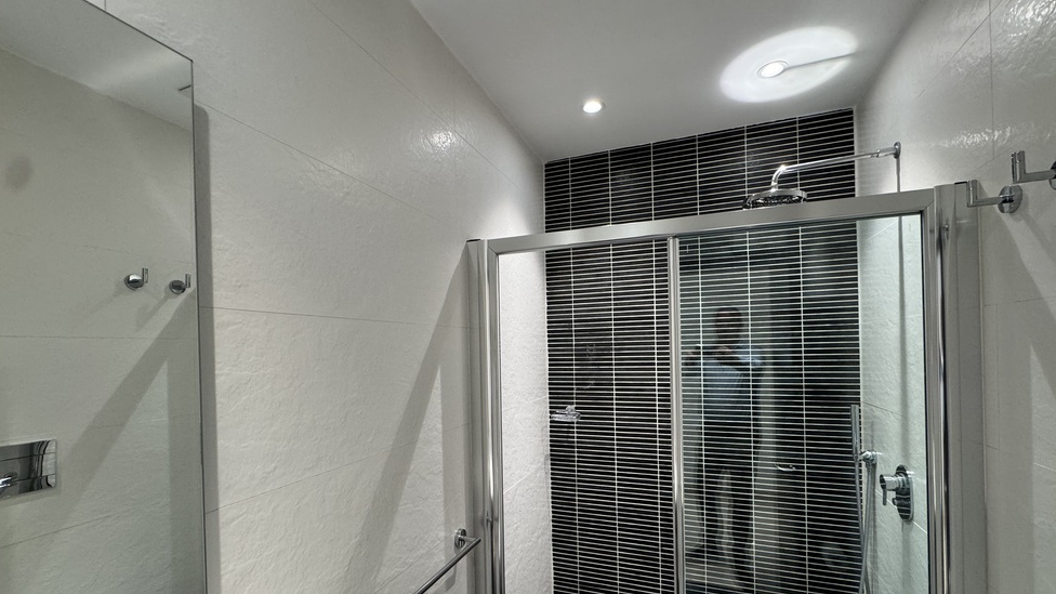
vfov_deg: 66.6
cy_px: 348
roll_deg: +0.5
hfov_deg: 99.4
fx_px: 448
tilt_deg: -0.3
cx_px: 531
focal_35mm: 16
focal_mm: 2.22
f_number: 2.2
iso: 200
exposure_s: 1/99
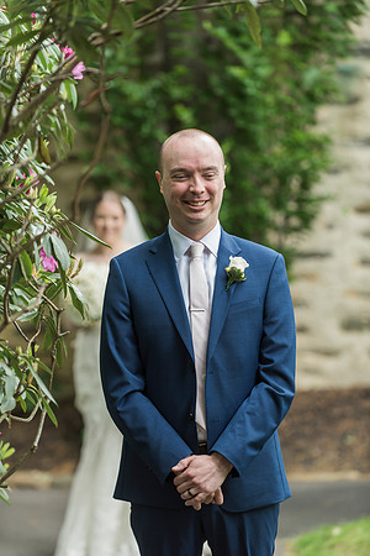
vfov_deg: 13.2
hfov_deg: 8.9
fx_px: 2389
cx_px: 185
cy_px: 278
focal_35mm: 155
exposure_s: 1/200
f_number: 3.2
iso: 500
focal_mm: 155
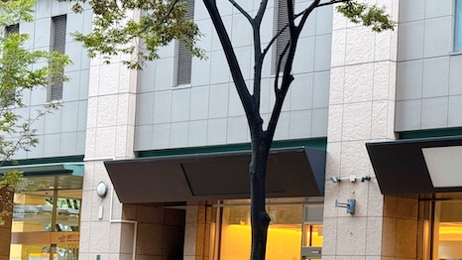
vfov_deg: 11.9
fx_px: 1237
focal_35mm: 101
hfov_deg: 20.6
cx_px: 438
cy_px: 200
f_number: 1.78
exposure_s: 1/60
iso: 125
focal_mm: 6.76
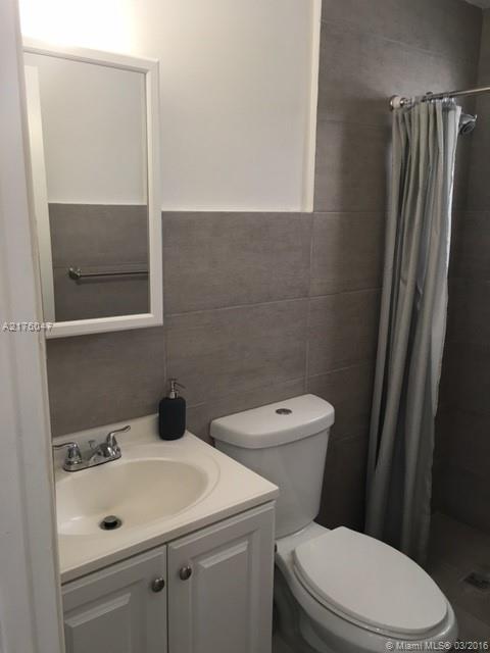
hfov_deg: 48.2
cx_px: 245
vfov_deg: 61.7
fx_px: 547
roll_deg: -1.4
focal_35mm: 29
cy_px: 326
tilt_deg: -9.4
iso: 80
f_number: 2.2
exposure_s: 1/30
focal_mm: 4.15
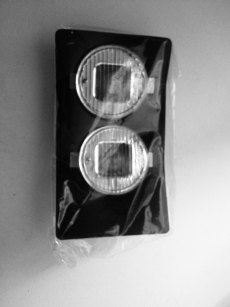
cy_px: 154
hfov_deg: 40.7
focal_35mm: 35
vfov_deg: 52.6
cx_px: 115
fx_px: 310
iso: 125
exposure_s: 1/20
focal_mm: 4.28
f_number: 2.4
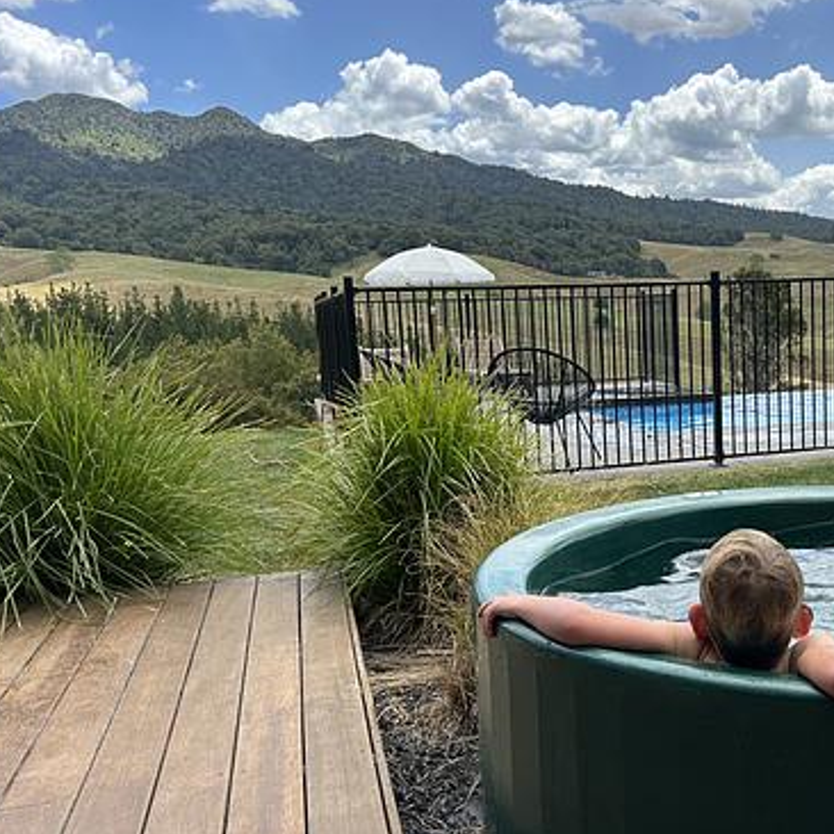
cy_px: 443
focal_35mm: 39
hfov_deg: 40.9
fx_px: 1063
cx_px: 674
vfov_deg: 42.8
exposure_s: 1/3165
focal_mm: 5.7
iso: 50
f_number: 1.5
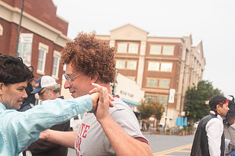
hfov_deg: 30.2
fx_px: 431
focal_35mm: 66
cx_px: 69
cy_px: 129
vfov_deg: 20.3
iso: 400
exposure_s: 1/200
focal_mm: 35
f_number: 3.5
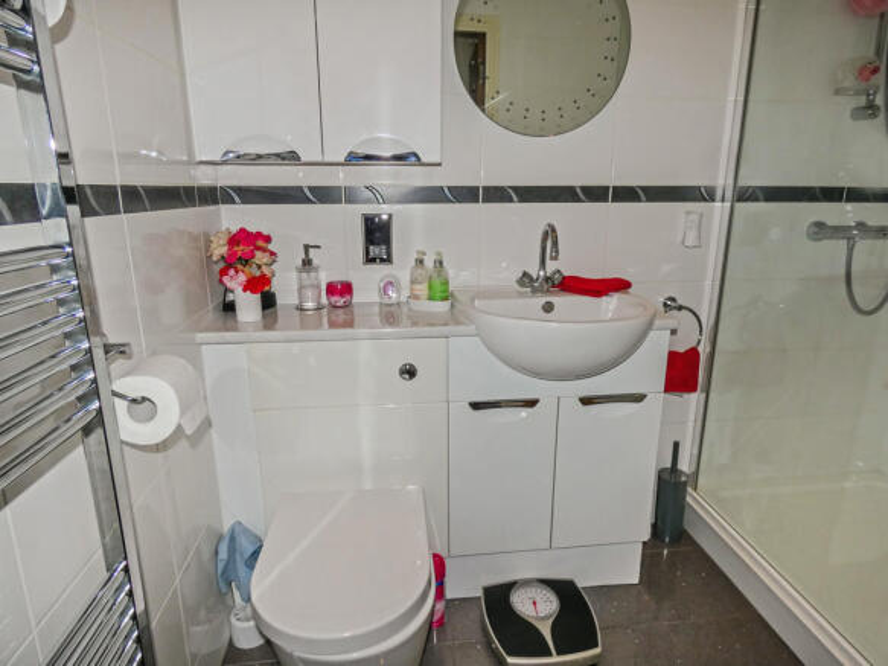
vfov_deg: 66.0
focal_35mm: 20
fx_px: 513
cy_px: 333
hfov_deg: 81.8
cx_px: 444
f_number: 3.2
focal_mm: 3.6
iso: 80
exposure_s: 1/320
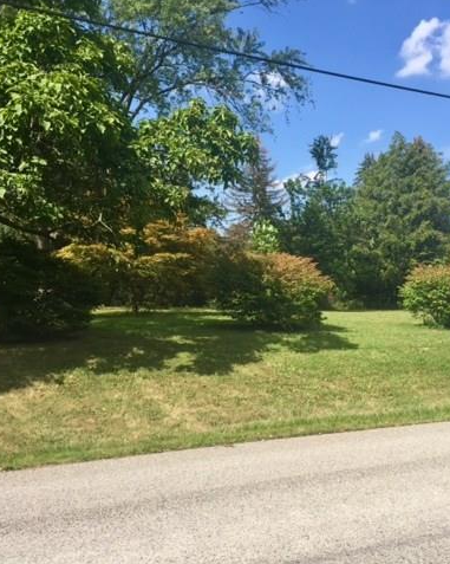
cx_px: 253
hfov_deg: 39.1
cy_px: 281
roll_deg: -1.8
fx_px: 633
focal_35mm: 38
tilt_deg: +2.8
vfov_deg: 48.0
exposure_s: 1/1412
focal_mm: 4.15
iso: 32
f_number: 2.2
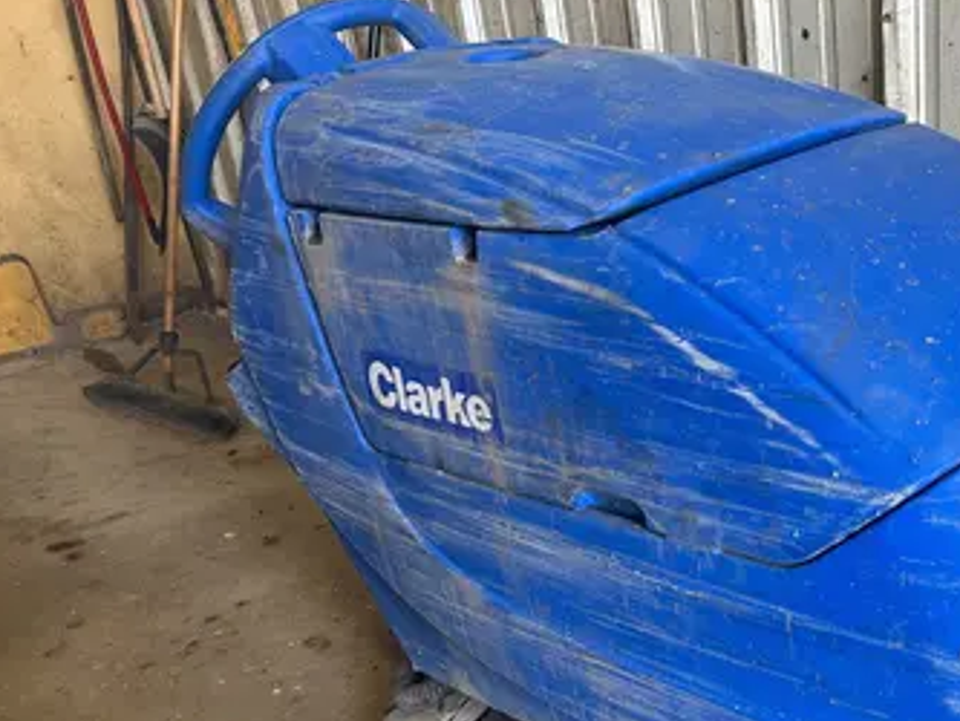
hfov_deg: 42.1
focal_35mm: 43
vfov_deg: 32.6
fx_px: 1193
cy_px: 587
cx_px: 755
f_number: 1.5
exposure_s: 1/121
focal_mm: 5.7
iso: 64
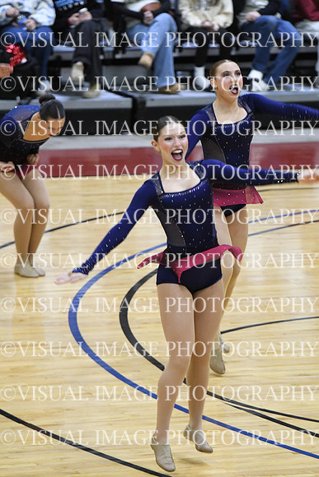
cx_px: 160
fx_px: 3679
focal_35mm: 277
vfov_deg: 7.4
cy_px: 238
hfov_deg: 5.0
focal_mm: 185
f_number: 3.5
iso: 4000
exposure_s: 1/400
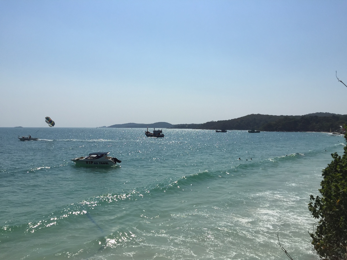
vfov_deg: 48.2
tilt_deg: -0.8
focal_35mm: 29
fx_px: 291
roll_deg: -1.4
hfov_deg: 61.7
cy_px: 130
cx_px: 174
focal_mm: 4.15
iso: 32
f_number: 2.2
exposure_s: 1/6623
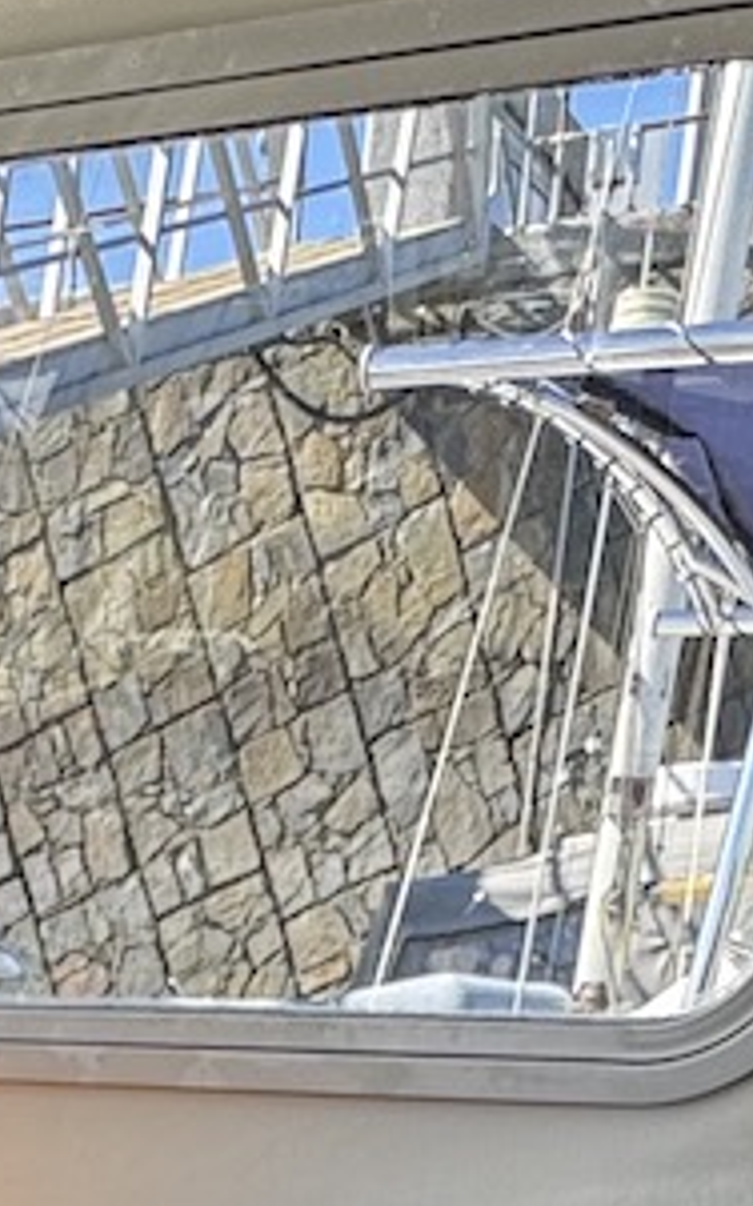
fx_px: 2431
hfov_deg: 16.7
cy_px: 2001
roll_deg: -0.9
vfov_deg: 21.3
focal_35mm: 74
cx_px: -196
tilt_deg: -22.0
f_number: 2.2
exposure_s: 1/160
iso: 40
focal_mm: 2.22
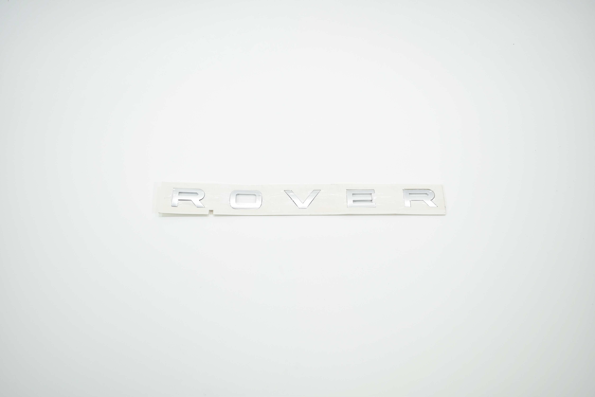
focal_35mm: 39
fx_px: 645
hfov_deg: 49.5
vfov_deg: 34.2
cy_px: 198
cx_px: 298
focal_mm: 26
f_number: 5
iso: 160
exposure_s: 1/200
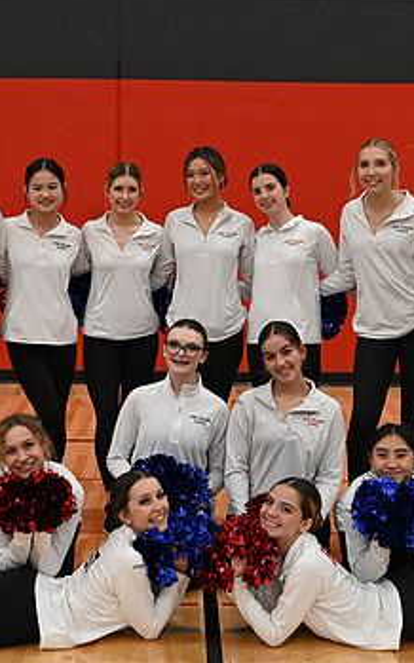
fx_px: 1282
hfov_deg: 18.3
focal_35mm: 71
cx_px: 182
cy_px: 321
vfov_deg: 29.0
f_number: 4.5
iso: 800
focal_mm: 42
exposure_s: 1/60
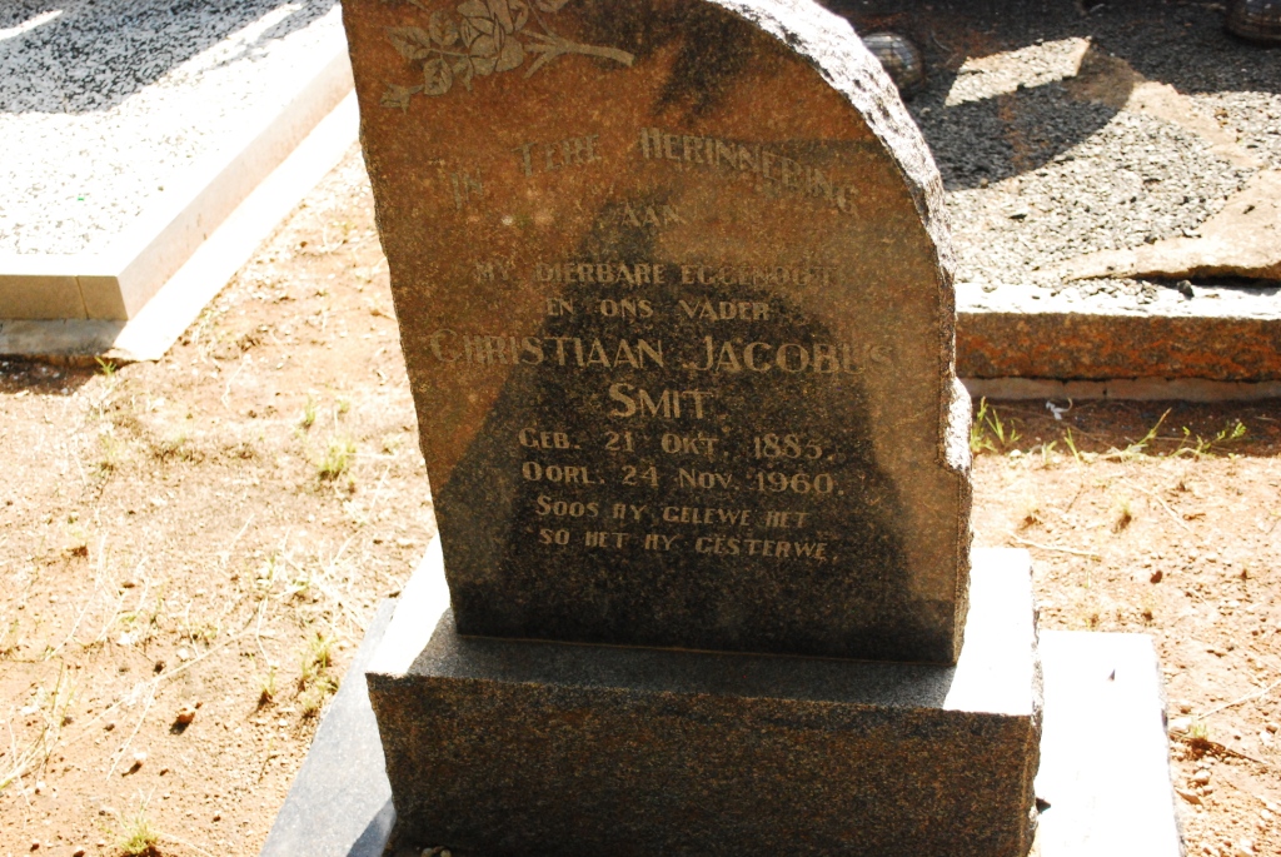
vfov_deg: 29.9
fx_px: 1603
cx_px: 640
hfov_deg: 43.6
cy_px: 428
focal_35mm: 45
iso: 1600
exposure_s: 1/2500
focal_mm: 30
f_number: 4.8
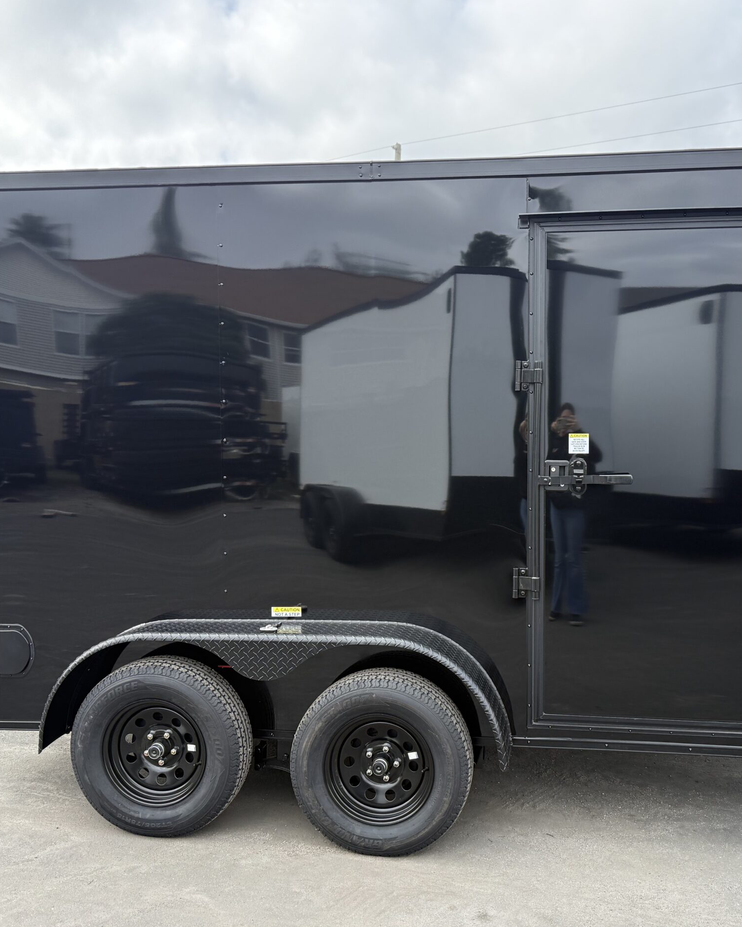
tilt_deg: -1.2
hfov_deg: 45.3
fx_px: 878
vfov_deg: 55.7
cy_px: 458
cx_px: 470
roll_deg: -2.2
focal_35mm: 32
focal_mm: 6.76
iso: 100
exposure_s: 1/1122
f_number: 1.78
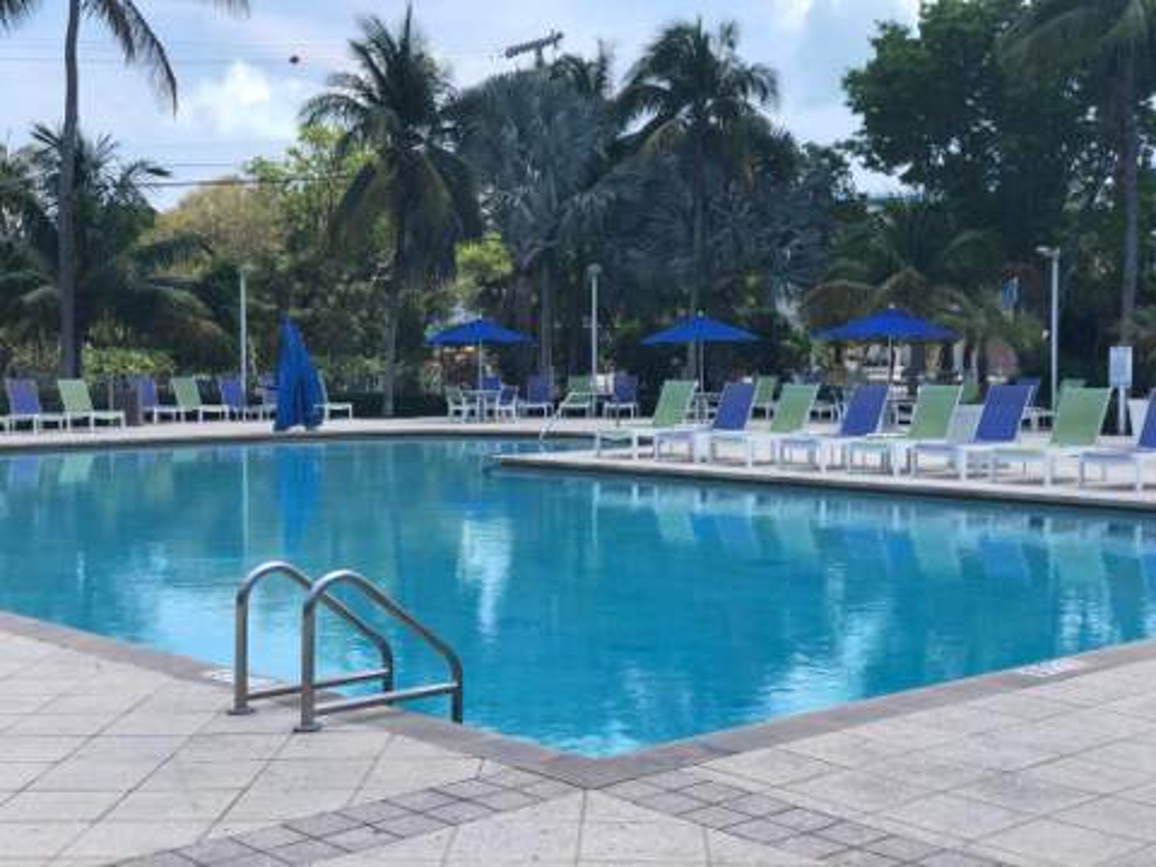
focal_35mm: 52
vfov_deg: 28.0
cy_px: 434
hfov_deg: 36.8
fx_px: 1737
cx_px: 578
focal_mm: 6
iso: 16
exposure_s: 1/736
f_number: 2.4
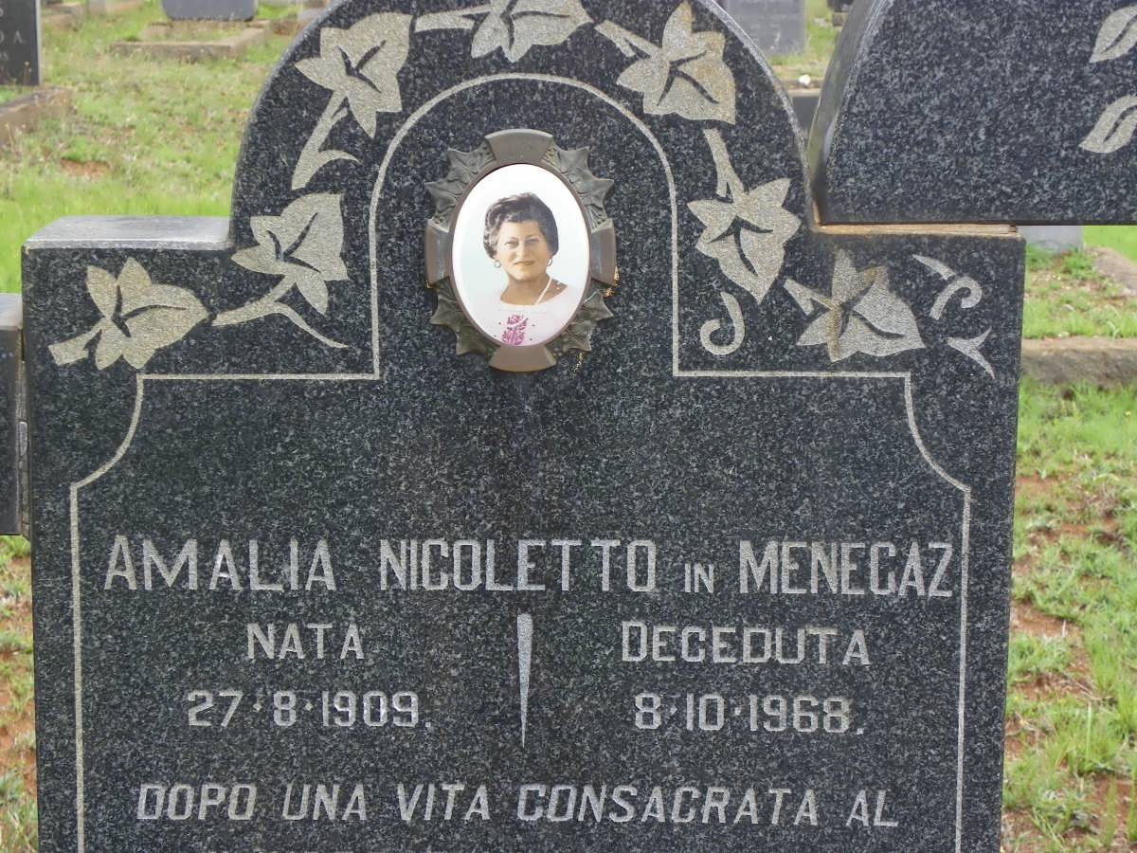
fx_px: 2463
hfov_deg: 26.0
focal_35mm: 75
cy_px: 426
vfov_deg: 19.6
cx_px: 568
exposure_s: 1/125
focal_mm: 13.4
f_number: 4
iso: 64
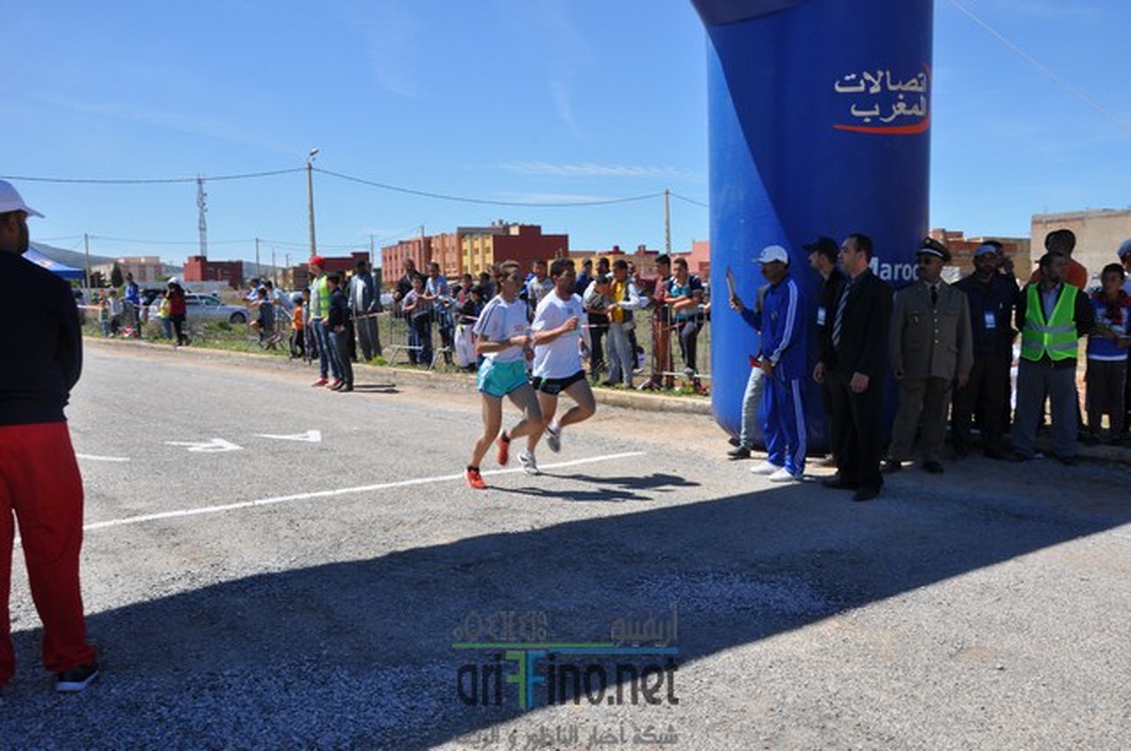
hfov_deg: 57.3
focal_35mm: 33
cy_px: 376
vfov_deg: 39.9
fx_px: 1035
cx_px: 566
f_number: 13
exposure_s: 1/160
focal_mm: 22
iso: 200
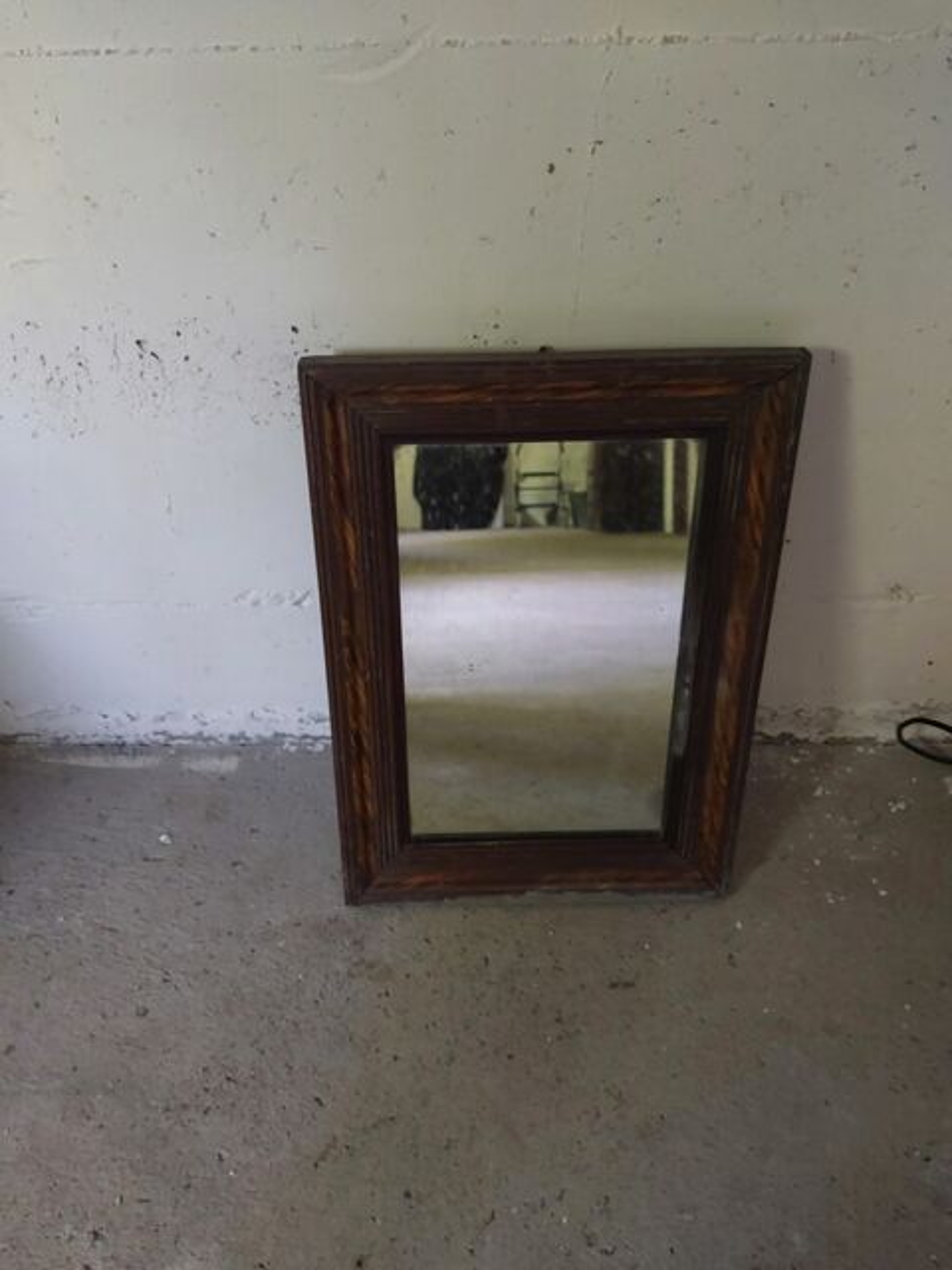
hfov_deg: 46.8
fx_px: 1100
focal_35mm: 30
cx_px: 476
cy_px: 635
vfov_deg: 60.0
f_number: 1.8
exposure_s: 1/24
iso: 400
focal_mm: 4.6
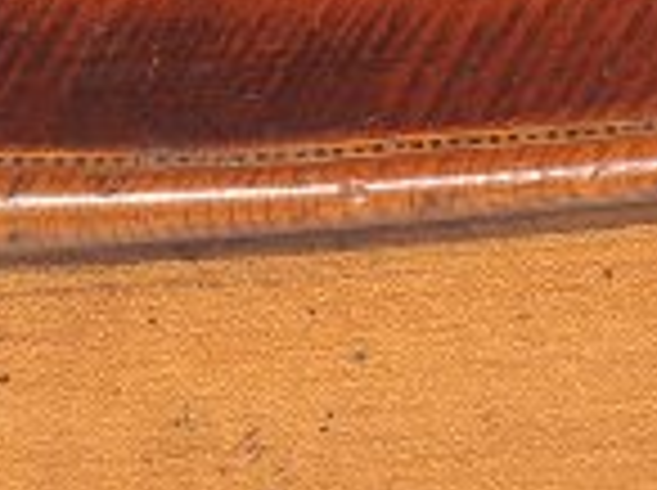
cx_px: -387
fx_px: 15727
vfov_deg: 1.8
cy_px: 717
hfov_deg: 2.4
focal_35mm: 830
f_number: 10
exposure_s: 1/400
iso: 200
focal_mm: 70
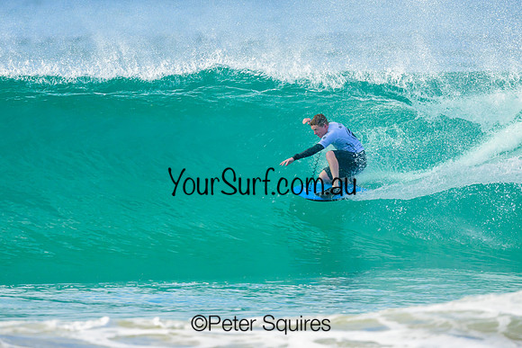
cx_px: 252
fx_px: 15963
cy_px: 143
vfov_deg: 1.3
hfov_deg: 1.9
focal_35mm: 1101
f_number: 6.3
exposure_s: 1/2000
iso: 450
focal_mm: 800
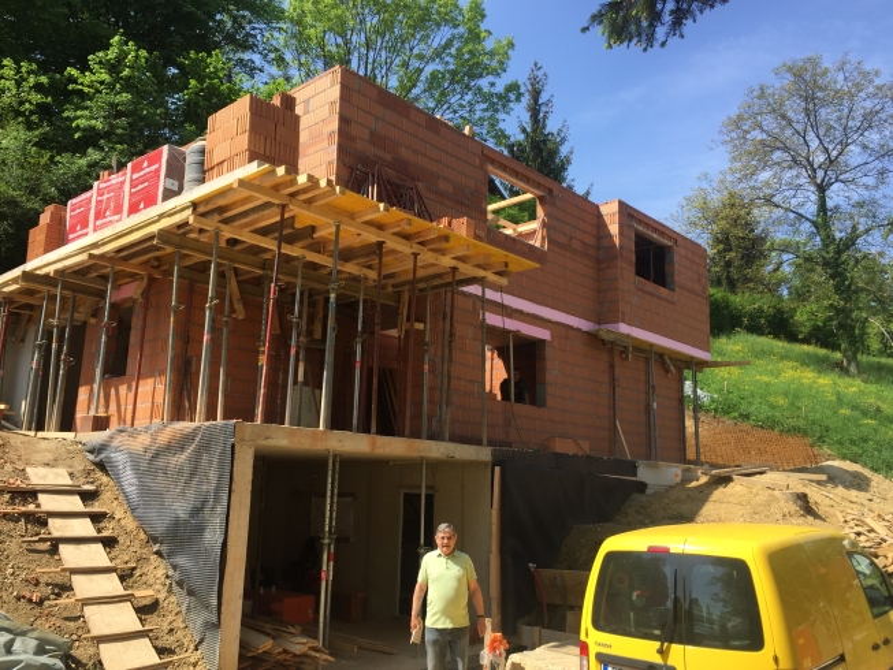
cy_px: 335
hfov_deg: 61.7
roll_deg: -1.9
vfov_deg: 48.2
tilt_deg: +10.4
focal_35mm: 29
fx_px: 748
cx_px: 446
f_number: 2.2
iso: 32
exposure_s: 1/1099
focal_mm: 4.15
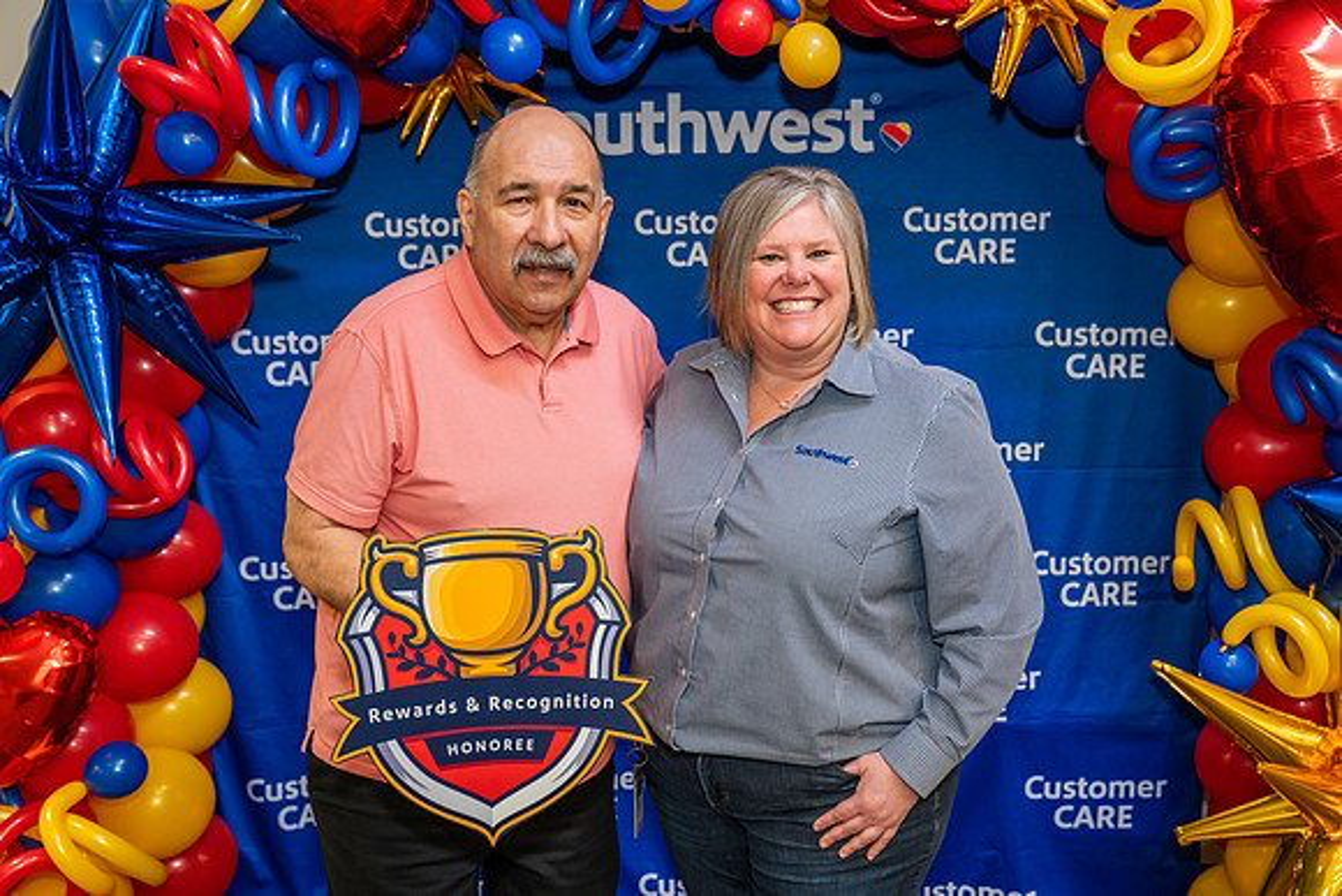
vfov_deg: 32.8
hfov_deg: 47.7
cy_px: 441
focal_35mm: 41
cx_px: 689
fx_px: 1519
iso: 1250
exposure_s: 1/160
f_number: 4
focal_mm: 39
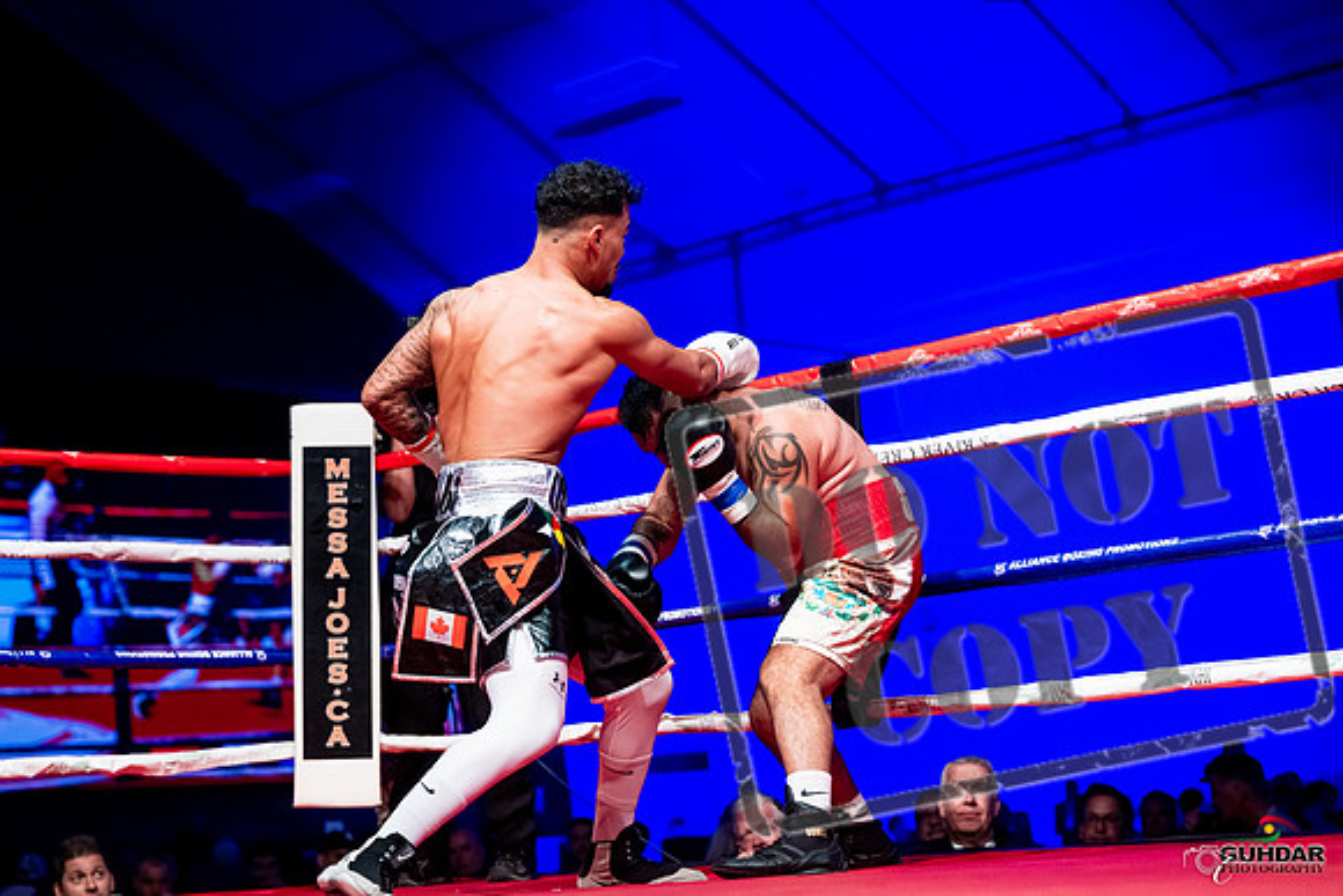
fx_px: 2612
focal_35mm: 70
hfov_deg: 28.8
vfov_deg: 19.5
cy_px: 448
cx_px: 672
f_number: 2.8
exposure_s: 1/1000
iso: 4000
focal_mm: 70
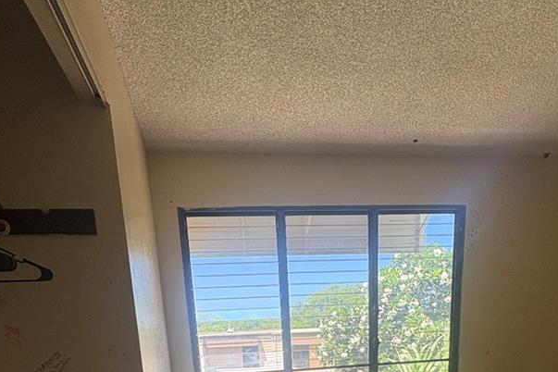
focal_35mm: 29
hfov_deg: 63.6
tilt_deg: -12.9
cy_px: 432
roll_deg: +2.6
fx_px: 449
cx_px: 288
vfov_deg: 36.3
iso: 40
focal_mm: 2.22
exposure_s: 1/253
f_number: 2.2
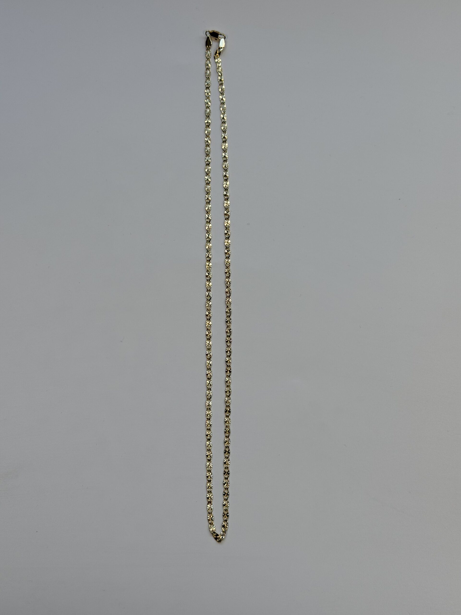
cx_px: 230
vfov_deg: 39.7
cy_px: 308
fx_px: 852
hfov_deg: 30.3
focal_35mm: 48
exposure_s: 1/409
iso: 64
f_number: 1.78
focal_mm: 6.76
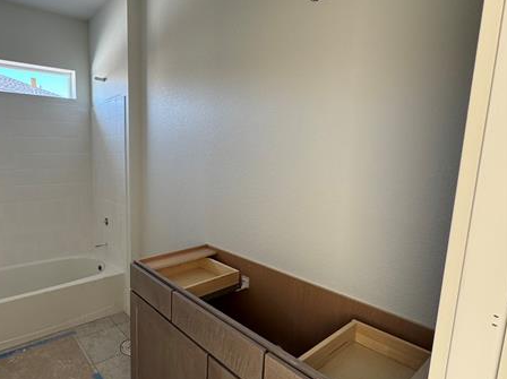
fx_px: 293
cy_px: 195
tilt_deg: -9.3
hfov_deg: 77.8
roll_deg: -0.1
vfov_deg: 65.9
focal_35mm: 20
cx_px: 151
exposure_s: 1/99
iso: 160
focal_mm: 2.22
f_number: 2.2
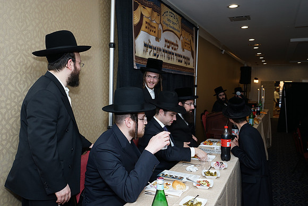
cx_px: 154
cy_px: 103
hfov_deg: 61.9
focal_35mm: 30
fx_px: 257
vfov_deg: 43.6
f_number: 6.3
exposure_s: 1/125
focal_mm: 30
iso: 640
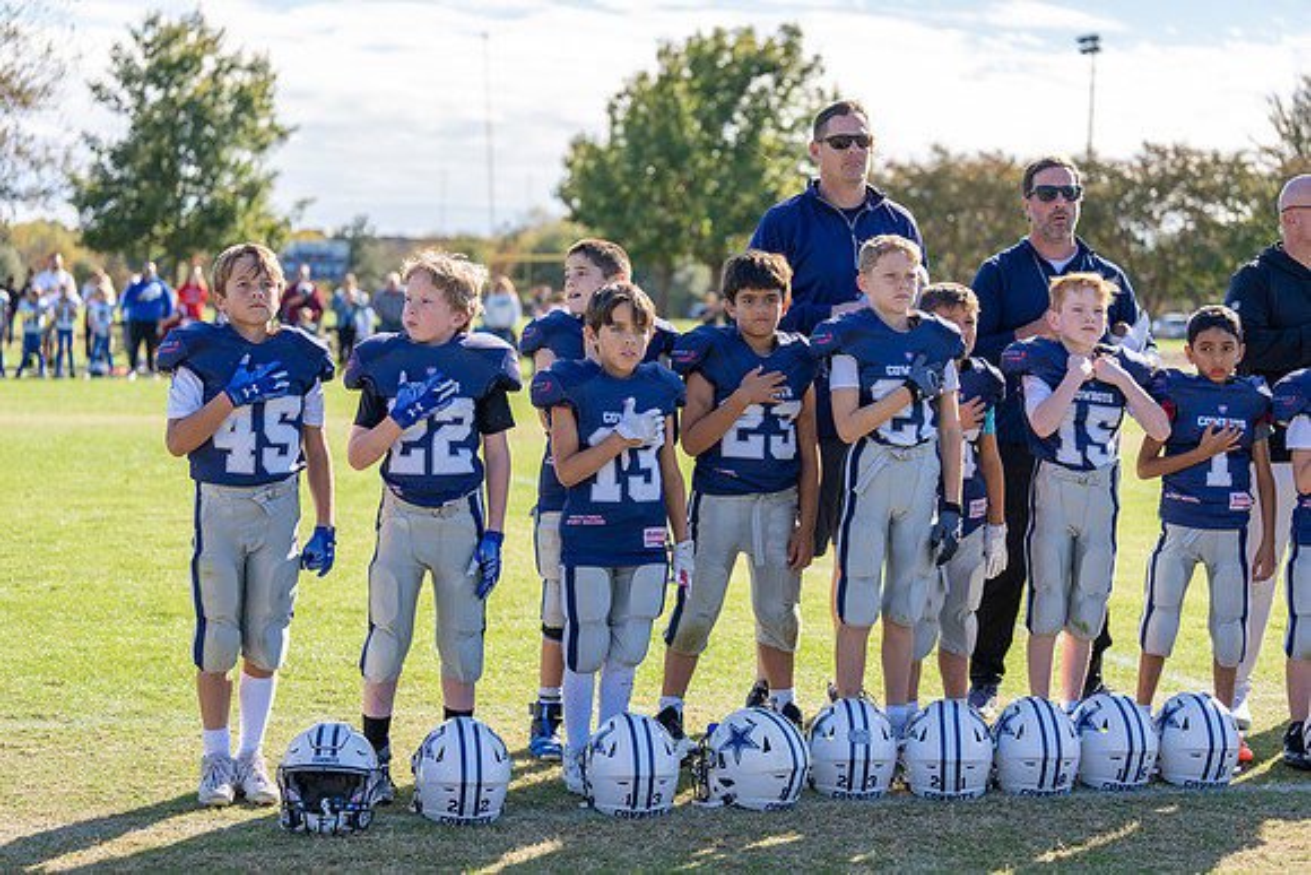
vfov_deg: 19.5
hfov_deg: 28.8
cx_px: 656
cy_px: 438
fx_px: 2550
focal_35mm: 70
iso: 400
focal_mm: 70
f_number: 2.8
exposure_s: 1/4000
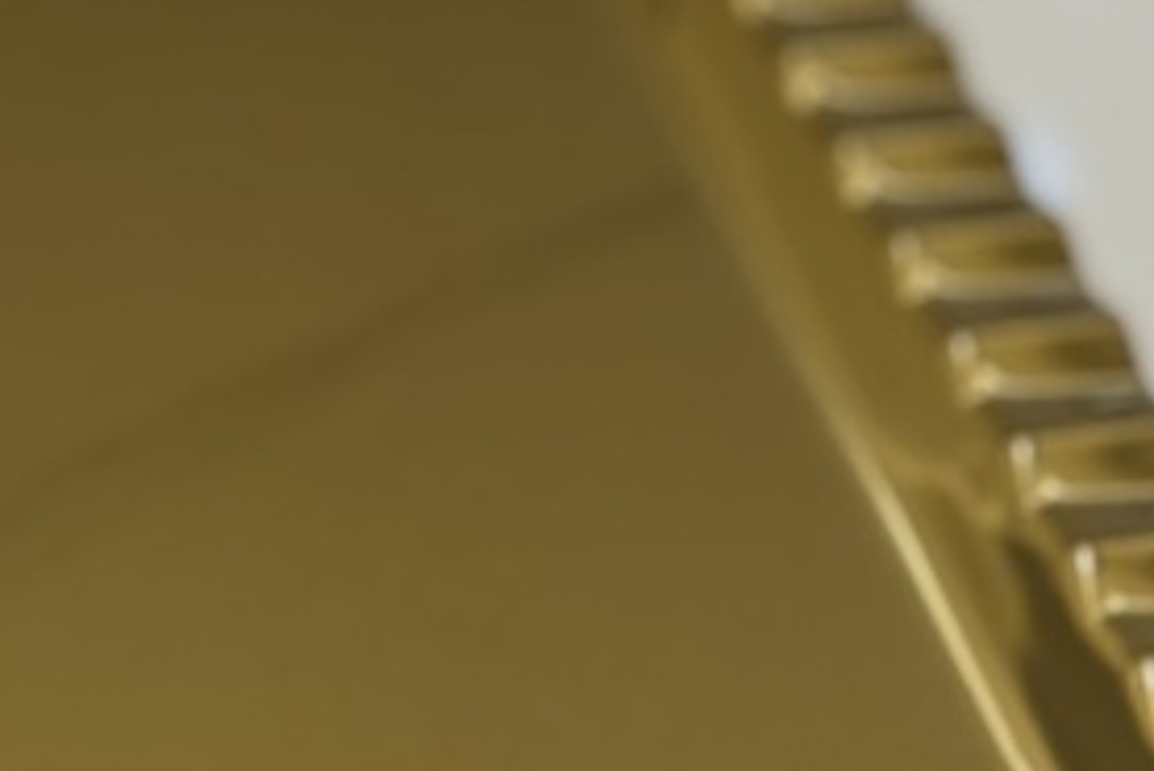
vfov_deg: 7.6
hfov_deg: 11.2
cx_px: -283
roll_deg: -5.2
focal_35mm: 180
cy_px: -146
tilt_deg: -33.9
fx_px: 5773
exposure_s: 1/172
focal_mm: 6.76
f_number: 1.78
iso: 64
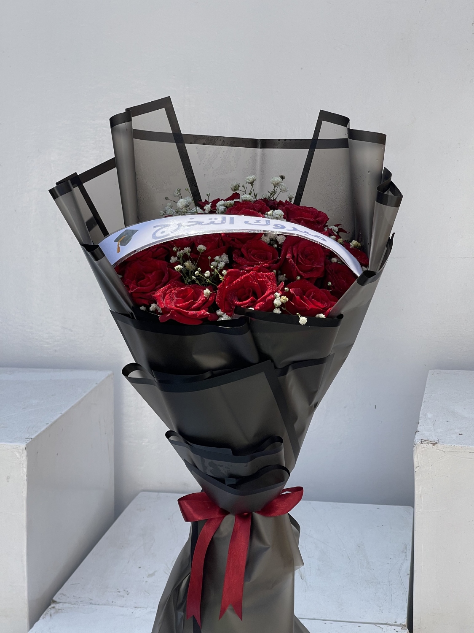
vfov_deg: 30.3
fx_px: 1168
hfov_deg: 22.9
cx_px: 237
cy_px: 316
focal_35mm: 64
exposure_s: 1/758
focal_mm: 7.5
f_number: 2.2
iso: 20
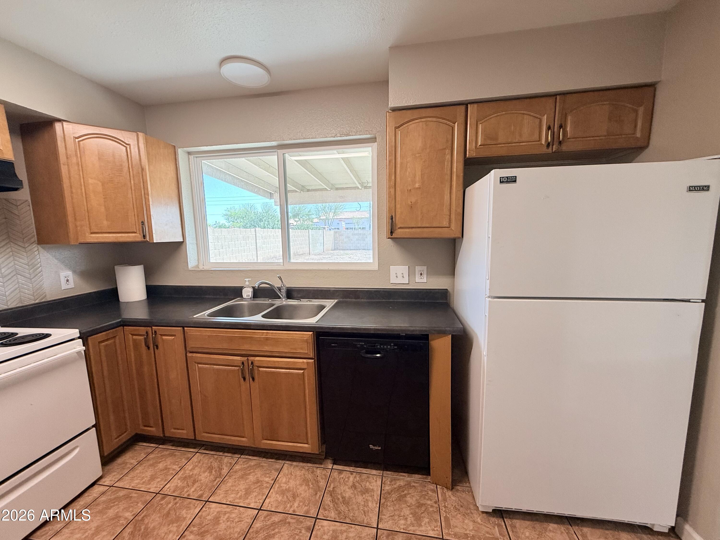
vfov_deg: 85.7
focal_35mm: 14
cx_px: 360
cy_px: 270
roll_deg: +1.2
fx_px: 291
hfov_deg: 102.1
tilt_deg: -6.3
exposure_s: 1/120
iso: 80
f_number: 2.2
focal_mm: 2.22
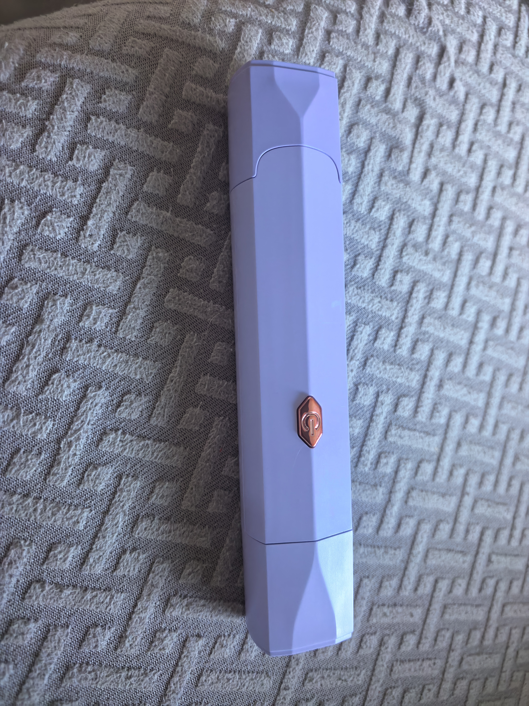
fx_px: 489
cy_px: 353
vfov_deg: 71.6
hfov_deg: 56.8
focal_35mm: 24
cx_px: 264
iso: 800
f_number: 2
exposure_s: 1/50
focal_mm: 6.98
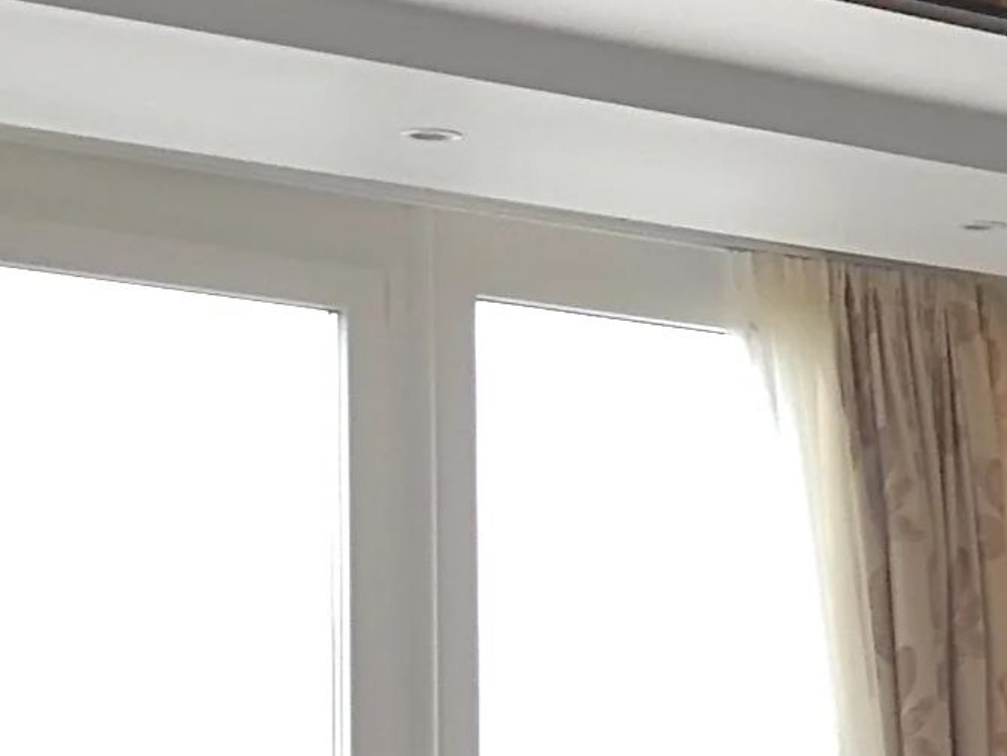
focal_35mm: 161
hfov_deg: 10.9
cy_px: 785
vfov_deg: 9.2
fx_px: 4684
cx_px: 2204
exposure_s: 1/24
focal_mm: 4.12
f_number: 2.4
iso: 50
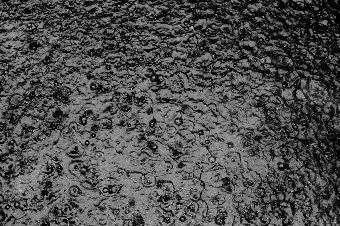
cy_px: 113
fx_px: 463
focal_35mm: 49
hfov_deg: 40.3
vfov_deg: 27.5
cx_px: 170
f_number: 5
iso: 3200
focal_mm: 32.5
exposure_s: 1/45
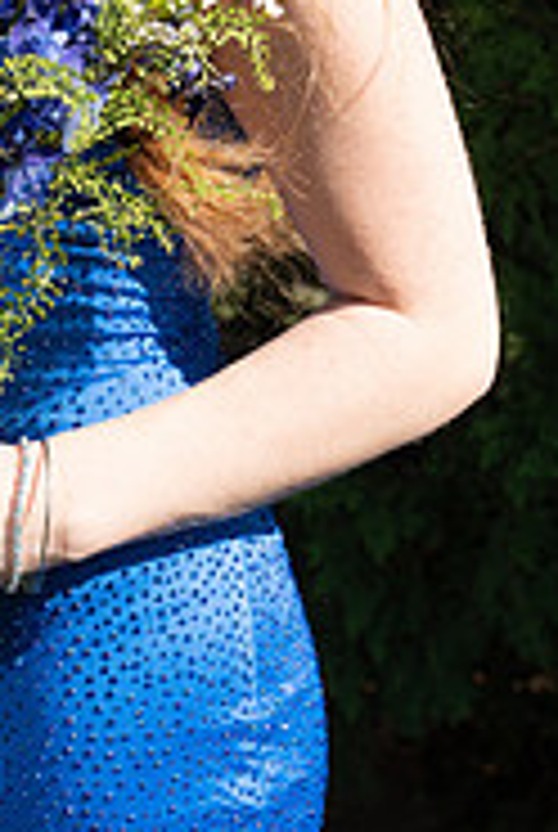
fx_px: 3150
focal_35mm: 136
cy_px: -166
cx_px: 32
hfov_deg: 10.1
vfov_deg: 14.6
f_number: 6.3
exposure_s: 1/250
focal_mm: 56
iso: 100
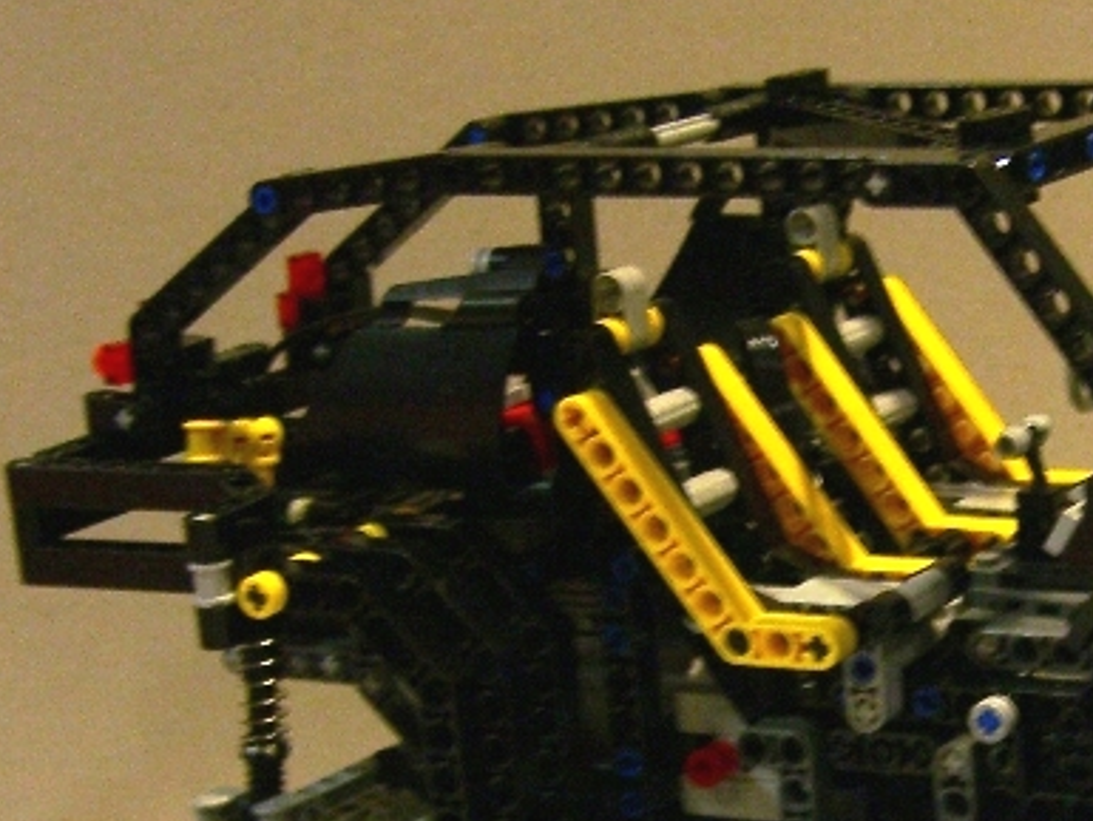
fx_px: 3190
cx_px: 908
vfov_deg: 14.5
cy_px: 741
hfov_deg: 19.2
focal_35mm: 101
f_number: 2.8
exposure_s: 1/8
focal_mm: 7.9
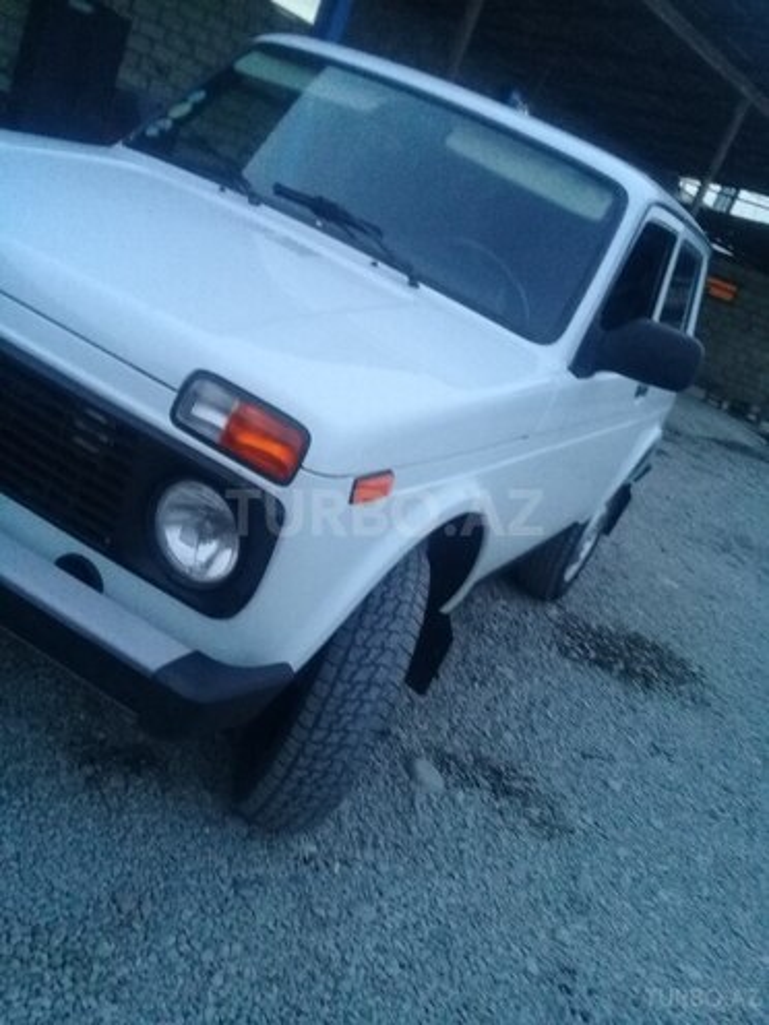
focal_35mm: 31
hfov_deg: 45.4
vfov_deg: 58.4
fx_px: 918
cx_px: 384
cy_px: 512
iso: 320
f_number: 2.2
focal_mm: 3.3
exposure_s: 1/17
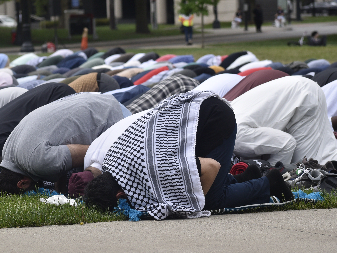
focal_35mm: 188
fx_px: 1830
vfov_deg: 7.9
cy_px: 103
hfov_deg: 10.5
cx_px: 132
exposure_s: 1/640
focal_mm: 92
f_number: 6.3
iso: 200
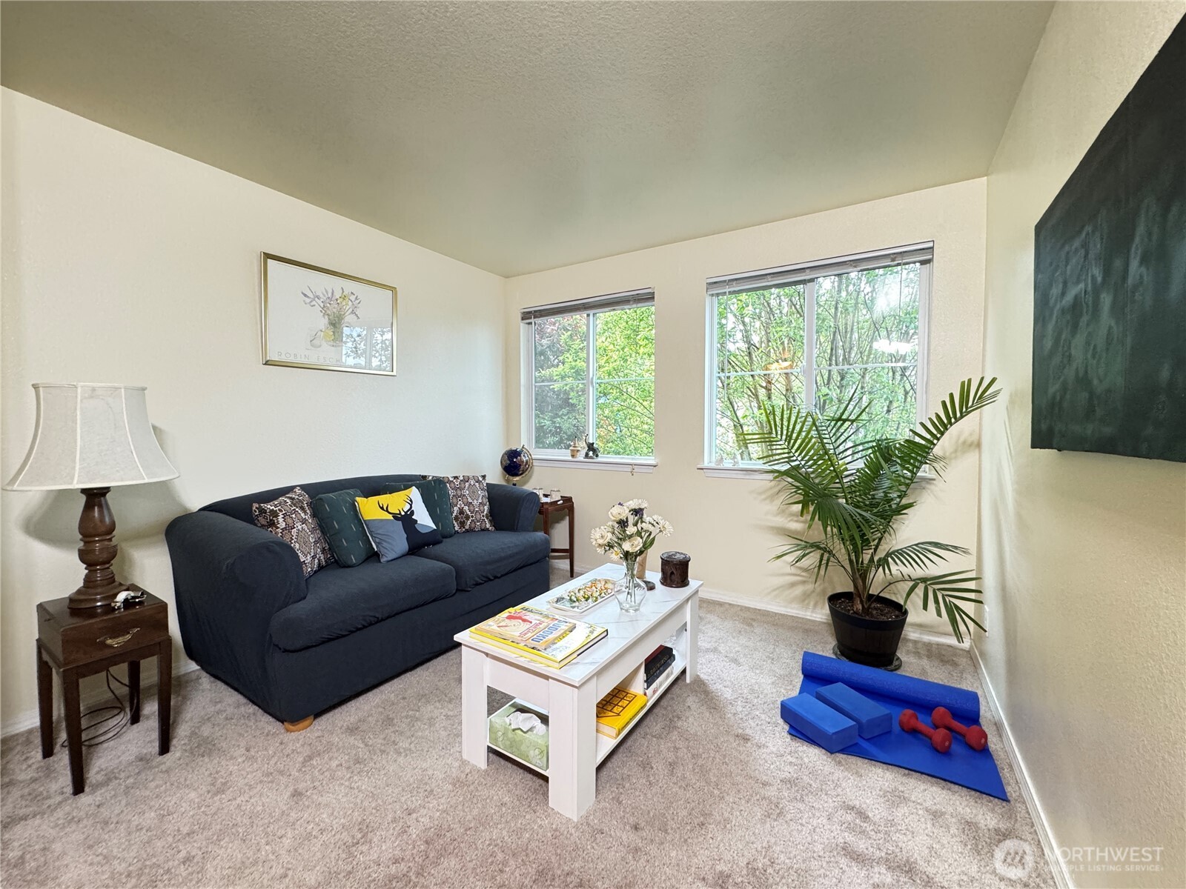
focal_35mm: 14
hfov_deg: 102.1
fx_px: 480
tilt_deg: -2.7
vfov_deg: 85.7
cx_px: 593
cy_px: 444
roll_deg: -0.3
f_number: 2.2
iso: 500
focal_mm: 2.22
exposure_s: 1/60
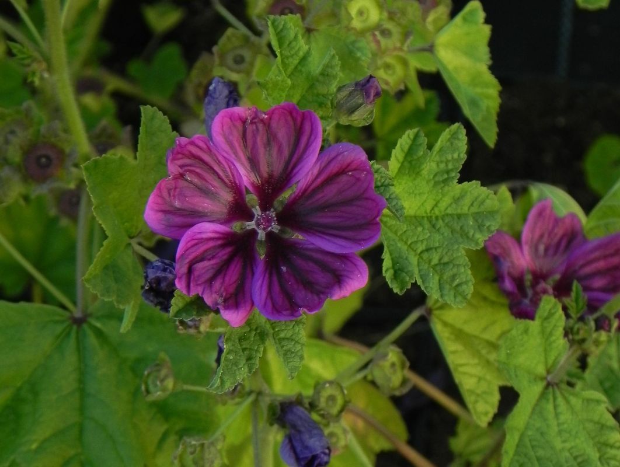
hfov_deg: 12.2
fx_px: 2906
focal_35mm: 162
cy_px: 234
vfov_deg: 9.2
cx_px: 310
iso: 160
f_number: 5
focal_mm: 28.8
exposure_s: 1/100
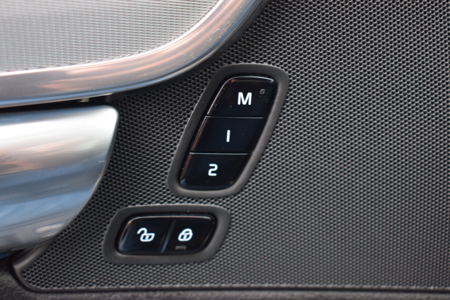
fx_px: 750
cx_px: 225
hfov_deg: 33.4
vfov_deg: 22.6
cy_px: 150
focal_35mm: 60
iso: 1000
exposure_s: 1/60
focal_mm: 40
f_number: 5
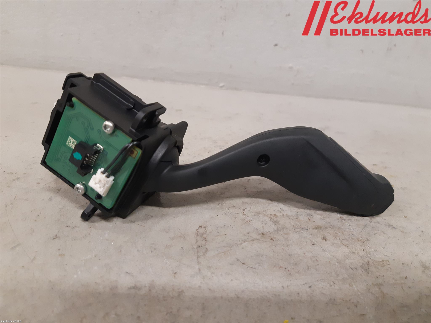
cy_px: 162
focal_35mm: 26
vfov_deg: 53.1
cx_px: 216
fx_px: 324
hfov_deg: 67.3
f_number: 1.7
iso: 250
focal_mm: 3.93
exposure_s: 1/50
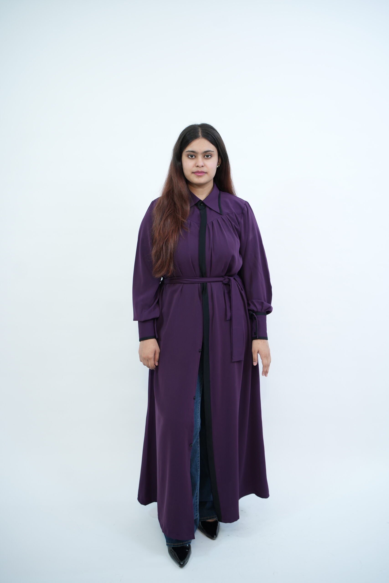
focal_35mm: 35
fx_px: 567
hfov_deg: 37.9
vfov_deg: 54.4
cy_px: 292
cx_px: 194
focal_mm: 35
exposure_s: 1/200
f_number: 2.8
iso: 640
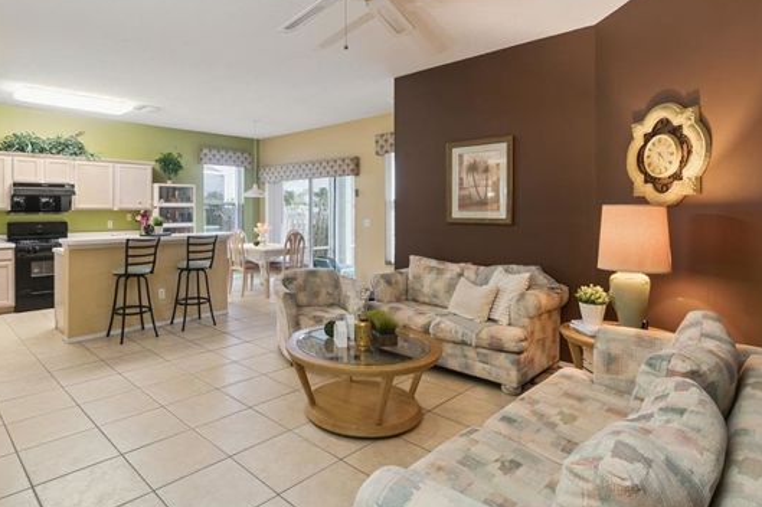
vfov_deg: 61.3
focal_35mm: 20
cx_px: 316
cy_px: 202
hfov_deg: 83.3
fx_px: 423
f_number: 8
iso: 400
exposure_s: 1/4
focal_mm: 10
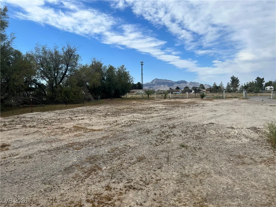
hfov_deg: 67.3
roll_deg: +0.3
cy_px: 104
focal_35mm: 26
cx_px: 138
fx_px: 207
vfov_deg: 53.1
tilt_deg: -7.6
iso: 50
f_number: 1.5
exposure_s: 1/5882
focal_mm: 5.7
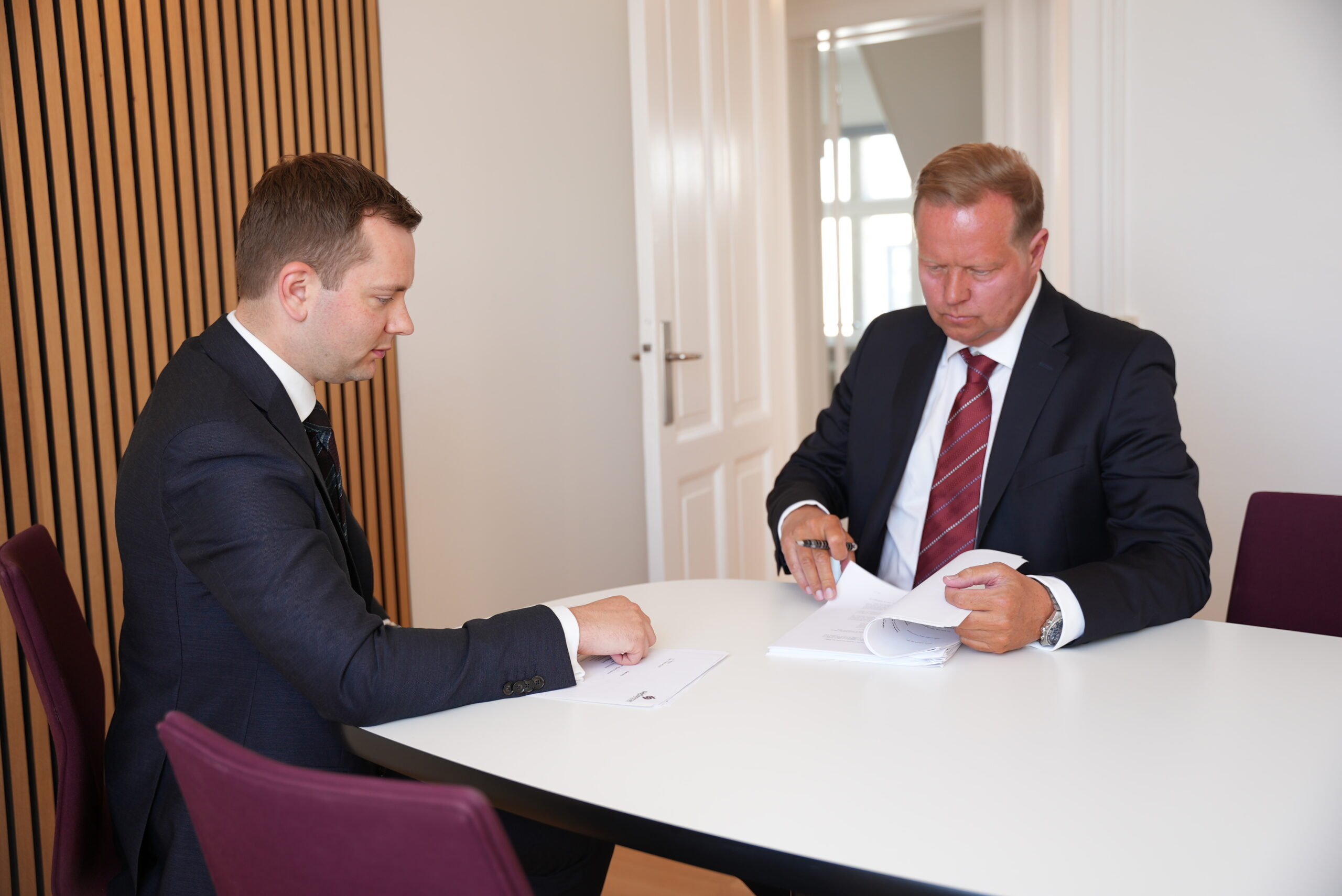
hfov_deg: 53.9
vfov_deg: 37.5
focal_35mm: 35
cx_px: 671
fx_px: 1320
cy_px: 448
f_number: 2.8
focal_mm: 35.4
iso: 200
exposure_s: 1/100
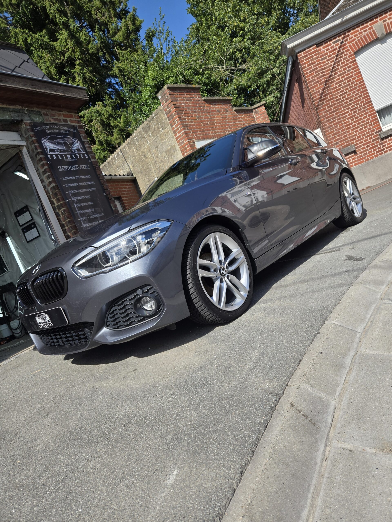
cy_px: 261
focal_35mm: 23
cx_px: 196
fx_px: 347
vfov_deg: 73.9
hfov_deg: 58.9
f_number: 1.8
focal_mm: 5.4
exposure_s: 1/2921
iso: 64
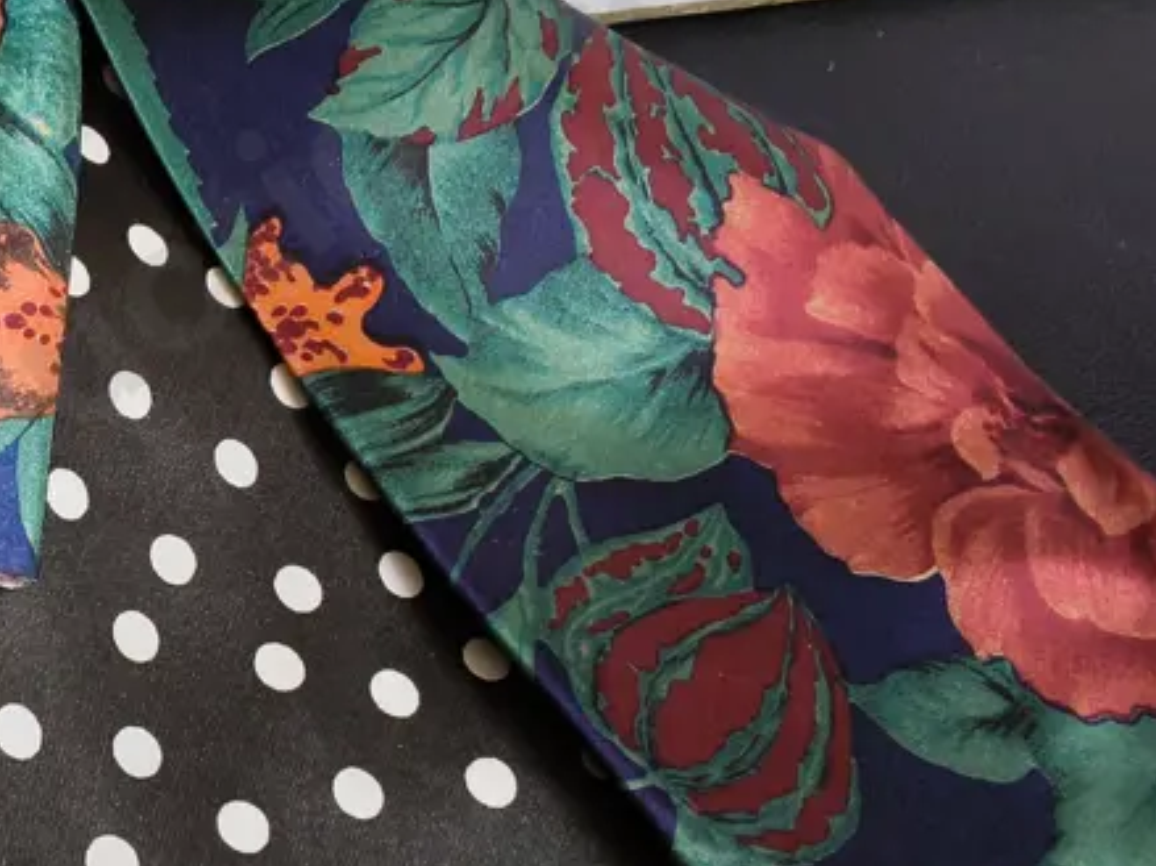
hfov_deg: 28.3
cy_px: 482
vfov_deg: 23.3
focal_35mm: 63
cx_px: -71
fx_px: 2103
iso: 40
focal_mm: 2.87
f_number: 2
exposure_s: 1/100
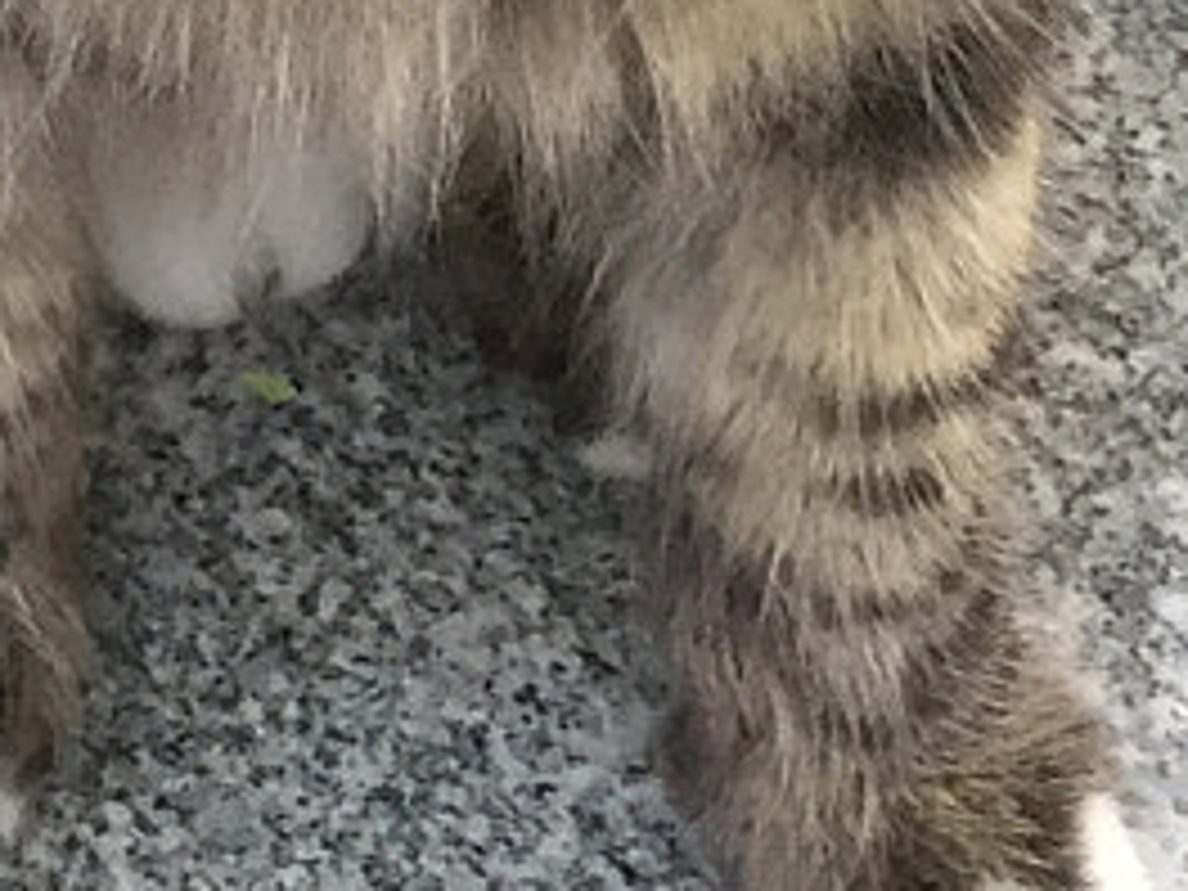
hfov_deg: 10.9
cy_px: -1359
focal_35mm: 176
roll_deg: -1.1
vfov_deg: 7.8
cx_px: -490
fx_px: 6040
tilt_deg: -38.5
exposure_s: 1/33
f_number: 2.2
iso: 80
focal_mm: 4.15
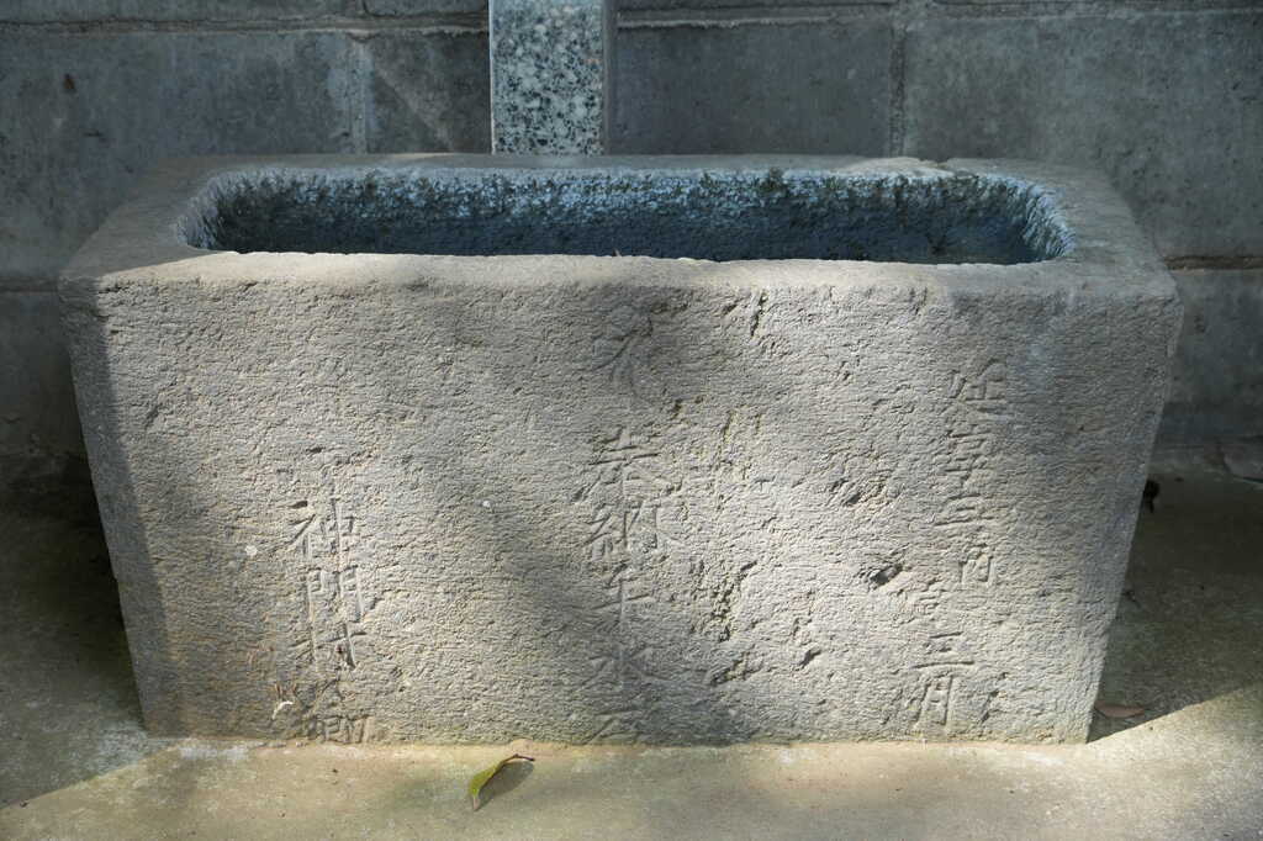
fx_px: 2315
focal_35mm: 66
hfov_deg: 30.5
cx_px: 632
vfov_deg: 20.6
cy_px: 420
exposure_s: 1/160
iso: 320
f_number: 5
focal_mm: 44
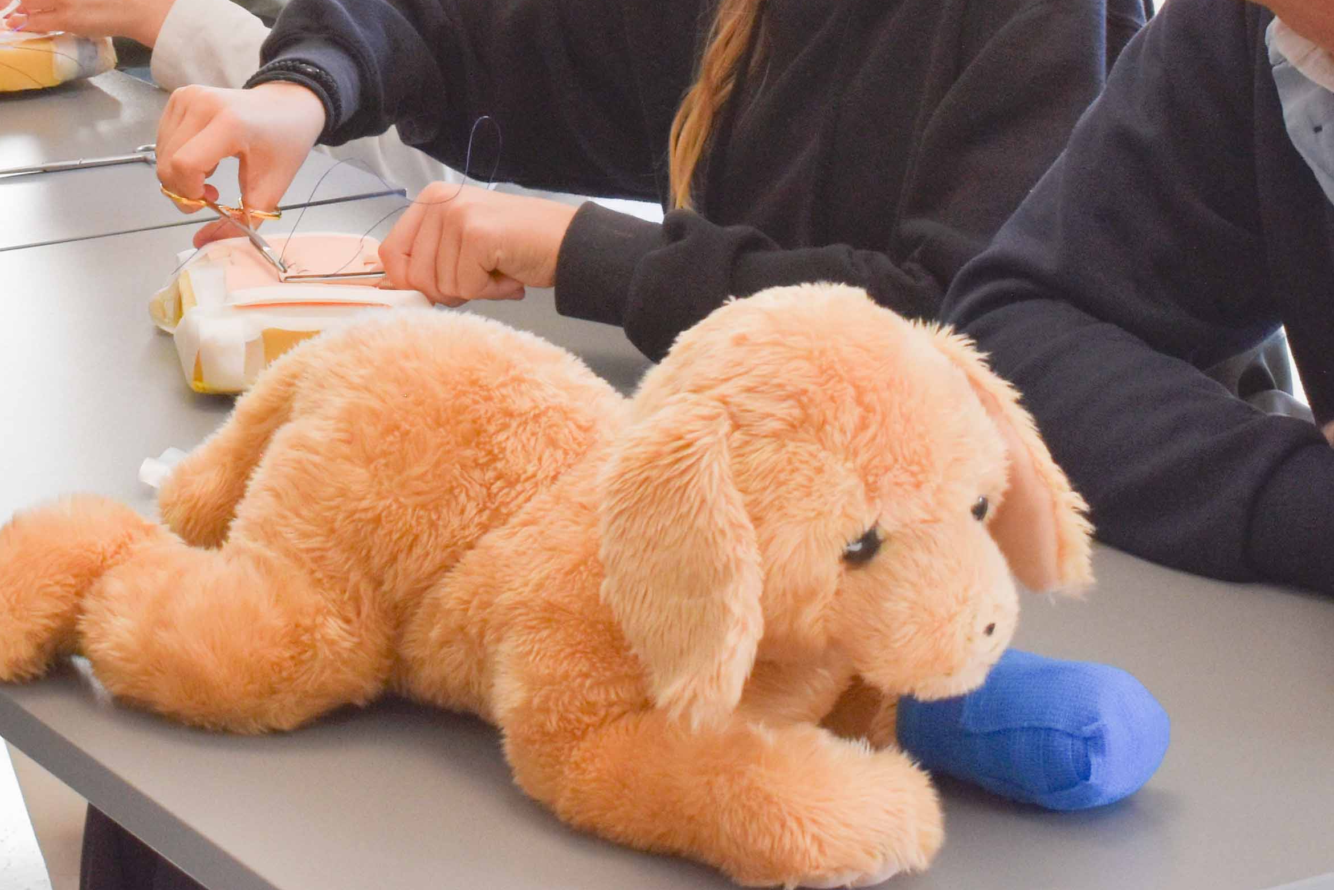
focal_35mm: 123
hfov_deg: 16.6
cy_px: -190
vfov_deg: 10.9
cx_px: 346
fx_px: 4558
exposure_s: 1/250
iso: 400
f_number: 8
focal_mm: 32
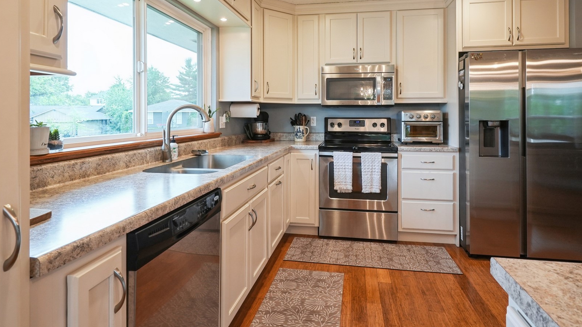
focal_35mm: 19
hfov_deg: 89.5
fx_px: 293
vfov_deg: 57.8
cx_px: 307
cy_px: 129
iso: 400
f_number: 9
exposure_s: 1/20
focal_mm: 17
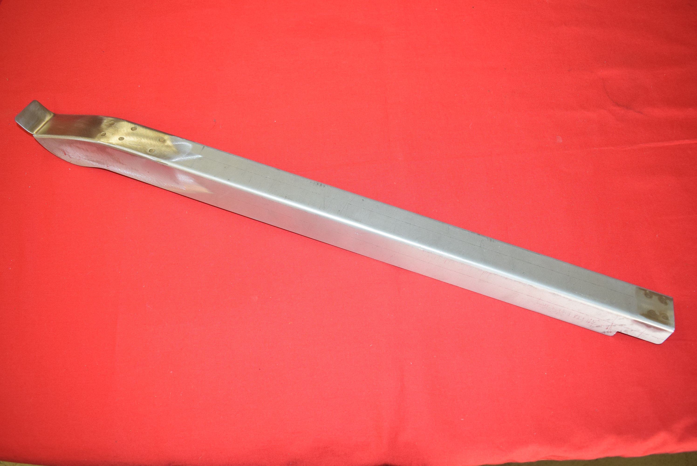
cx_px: 348
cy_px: 233
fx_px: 610
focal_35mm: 32
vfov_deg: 41.8
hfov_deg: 59.5
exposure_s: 1/60
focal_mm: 21
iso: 800
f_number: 5
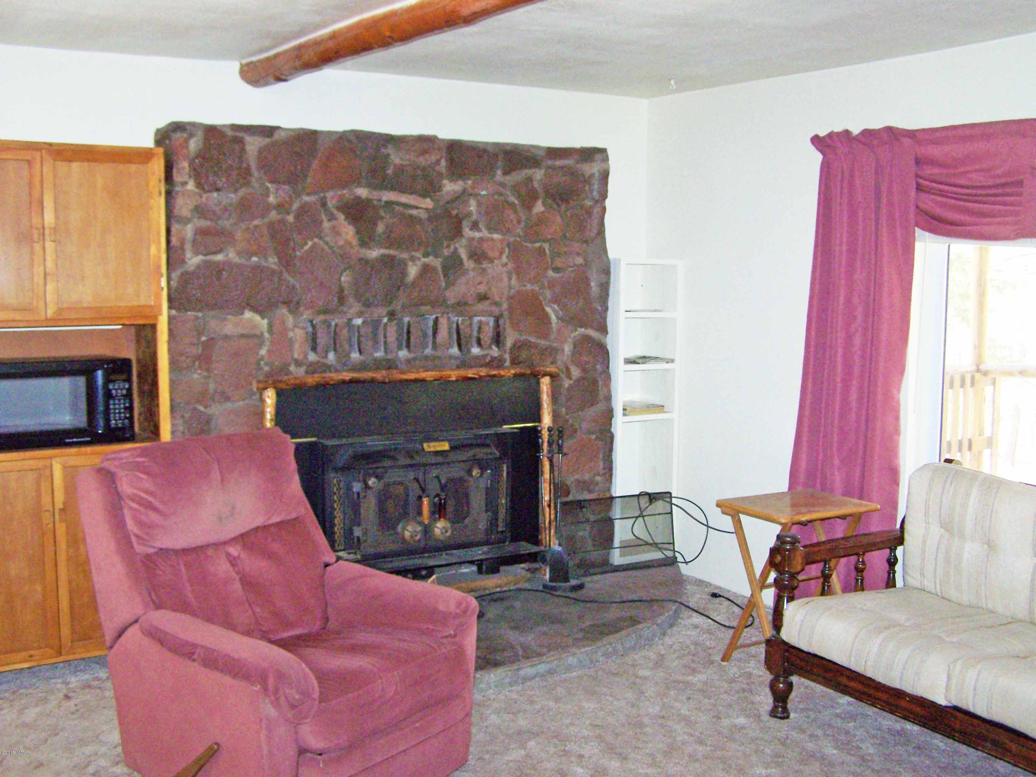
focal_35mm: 38
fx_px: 1137
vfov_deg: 37.7
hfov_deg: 49.0
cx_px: 518
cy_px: 388
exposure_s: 1/60
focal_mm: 6.3
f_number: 2.8
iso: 160
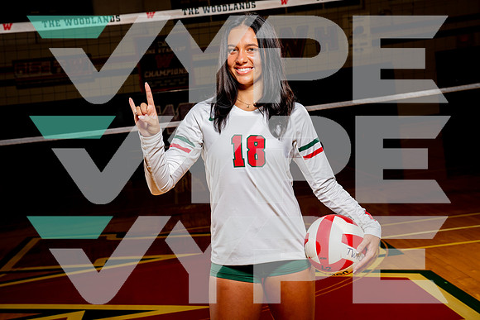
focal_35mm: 54
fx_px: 720
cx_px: 240
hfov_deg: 36.9
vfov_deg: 25.1
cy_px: 160
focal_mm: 54
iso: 100
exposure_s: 1/250
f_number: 5.6
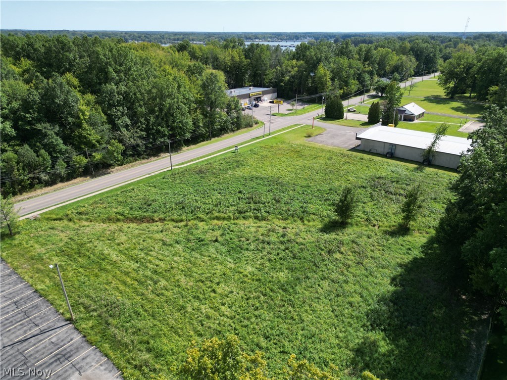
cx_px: 254
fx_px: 352
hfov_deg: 71.6
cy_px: 190
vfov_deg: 56.8
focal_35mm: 24
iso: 130
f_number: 1.7
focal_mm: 6.72
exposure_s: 1/2500
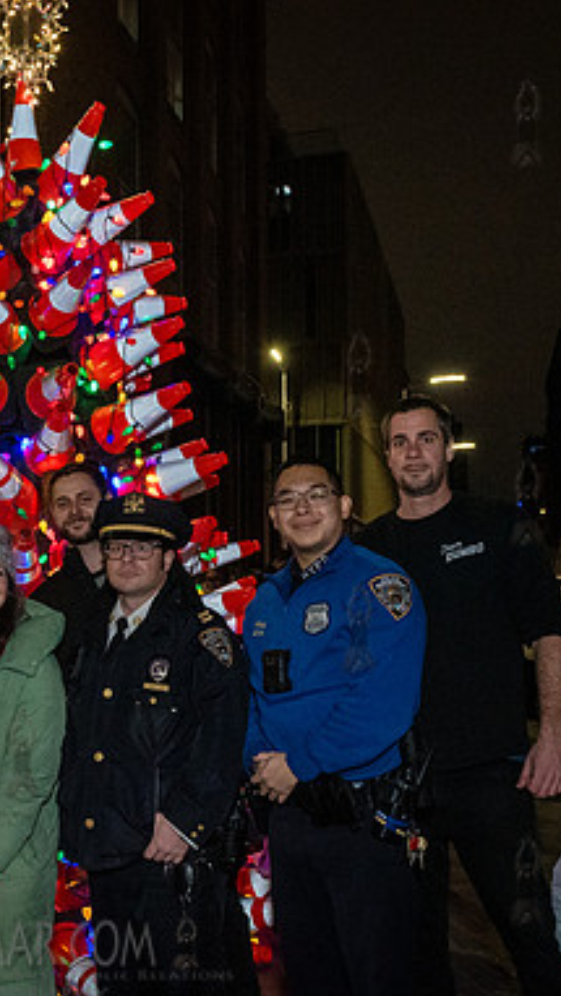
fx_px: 1137
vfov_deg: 47.2
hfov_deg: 27.1
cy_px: 561
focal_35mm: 43
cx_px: 95
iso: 5000
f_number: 4.5
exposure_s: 1/125
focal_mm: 24
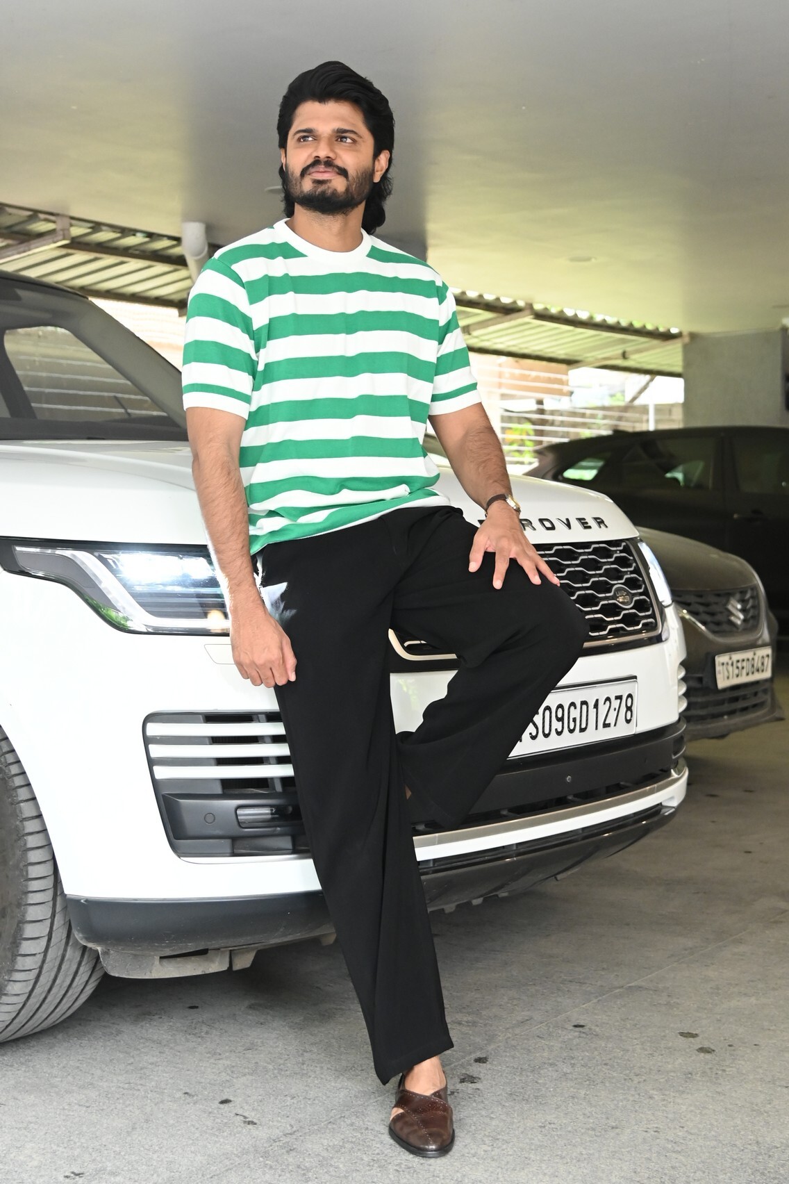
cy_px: 592
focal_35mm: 52
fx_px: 1709
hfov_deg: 26.0
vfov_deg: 38.2
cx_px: 394
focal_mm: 35
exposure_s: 1/200
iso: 2500
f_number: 4
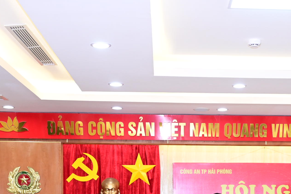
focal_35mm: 69
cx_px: 204
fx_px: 558
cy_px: 230
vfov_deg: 18.7
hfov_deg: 29.0
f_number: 4.5
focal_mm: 29
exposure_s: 1/100
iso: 2000
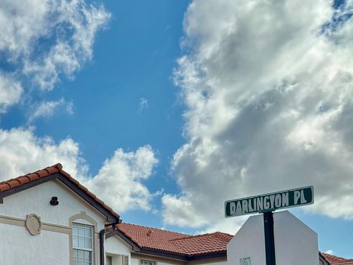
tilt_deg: +6.8
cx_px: -65
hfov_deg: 26.3
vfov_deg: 21.4
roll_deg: -1.2
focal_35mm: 66
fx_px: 673
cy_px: 270
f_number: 1.78
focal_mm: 6.76
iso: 80
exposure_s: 1/4950
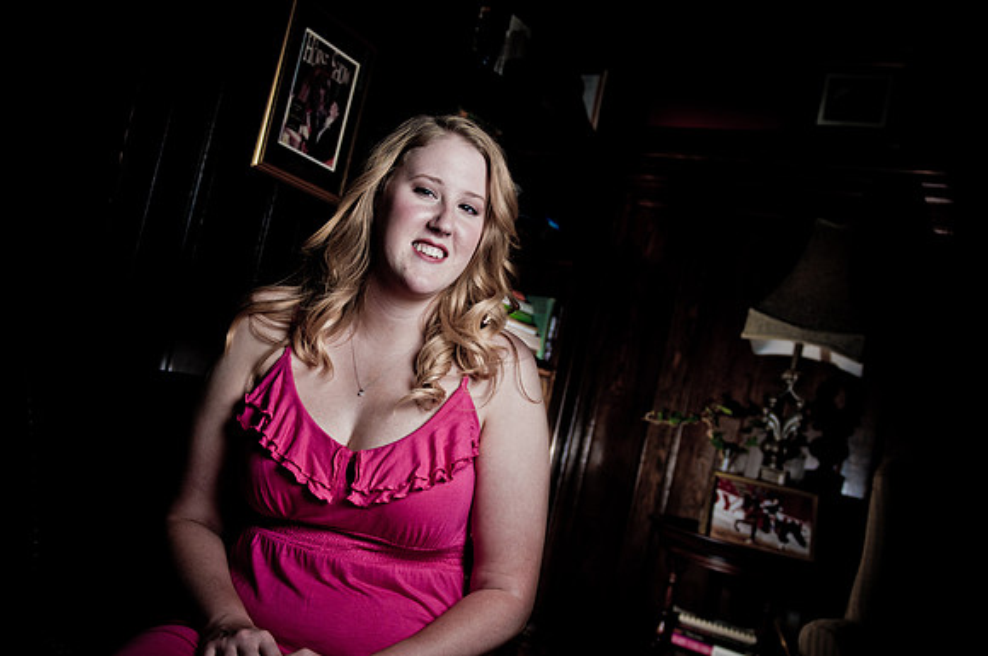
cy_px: 328
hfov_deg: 49.6
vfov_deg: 34.1
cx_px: 494
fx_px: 1069
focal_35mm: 39
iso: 200
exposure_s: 1/200
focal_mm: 26
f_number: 2.8
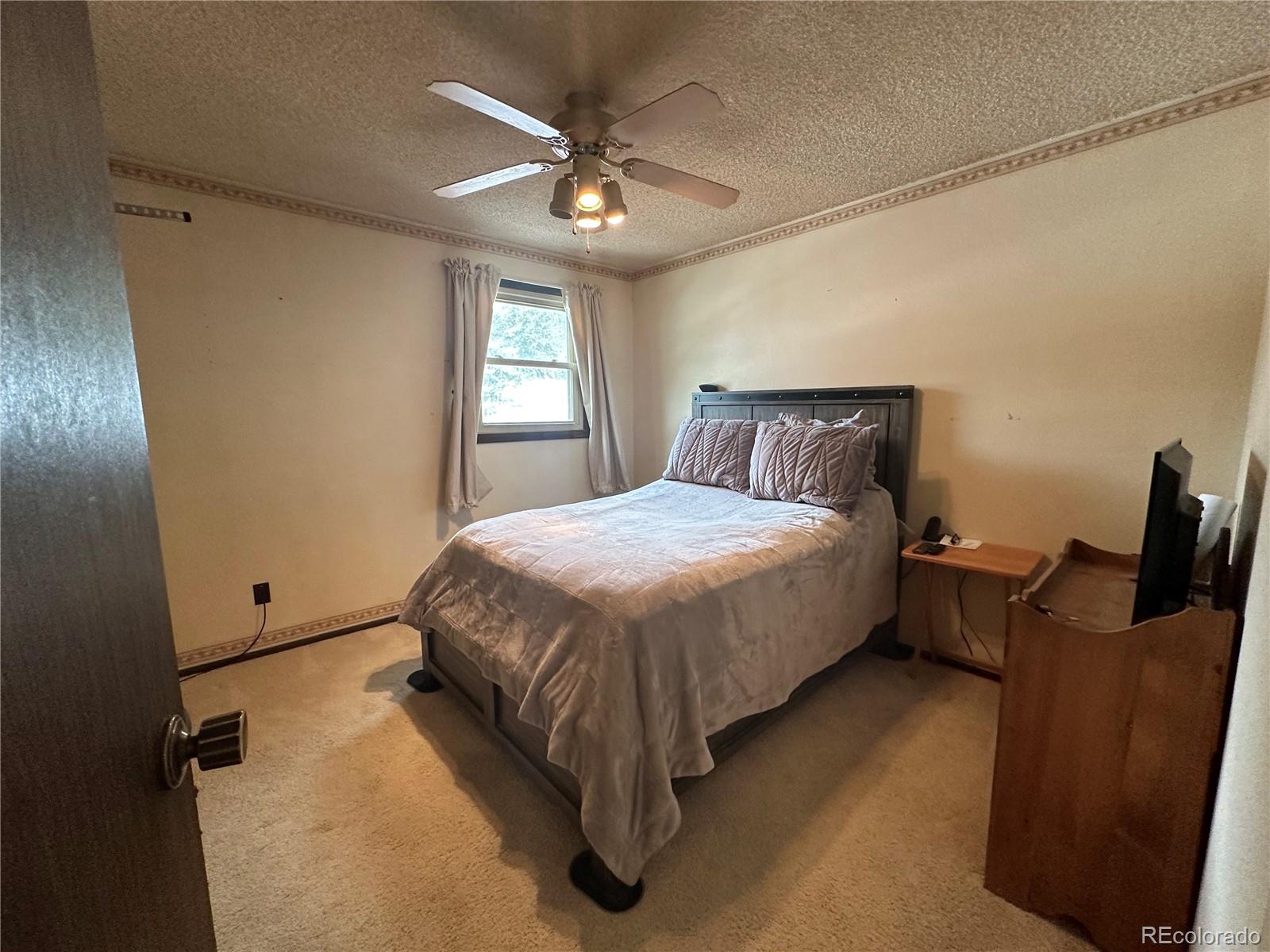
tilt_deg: -7.0
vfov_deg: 85.7
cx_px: 635
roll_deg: +0.4
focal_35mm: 14
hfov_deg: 102.1
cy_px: 476
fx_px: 514
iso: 320
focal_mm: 2.22
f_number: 2.2
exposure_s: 1/120
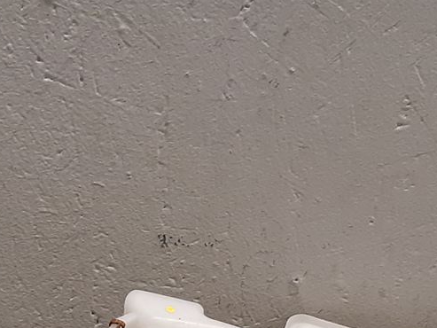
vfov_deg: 13.5
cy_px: 337
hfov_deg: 17.9
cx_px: 30
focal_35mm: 108
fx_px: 1364
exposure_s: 1/50
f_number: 1.7
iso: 125
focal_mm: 3.93
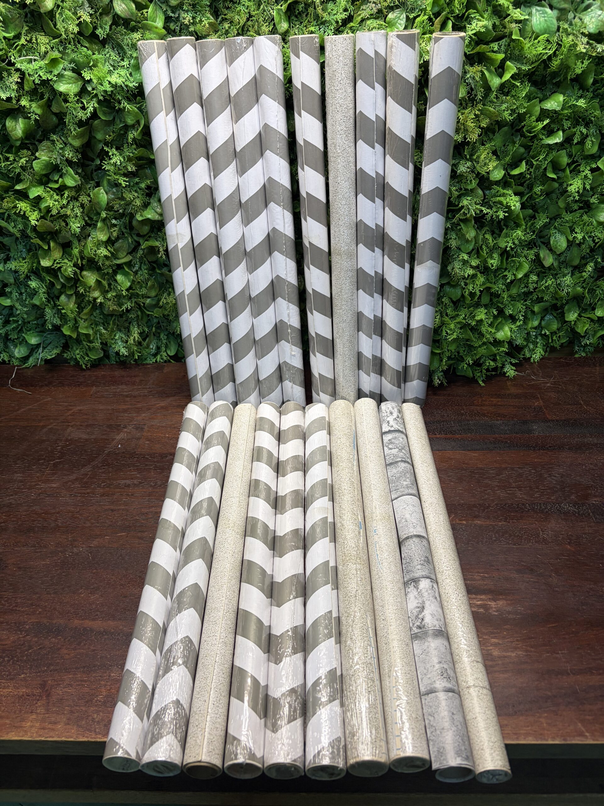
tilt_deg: -37.6
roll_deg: +1.6
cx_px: 302
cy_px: 403
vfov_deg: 67.3
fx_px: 605
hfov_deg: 53.1
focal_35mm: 26
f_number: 1.6
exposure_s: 1/100
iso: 100
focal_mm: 5.96
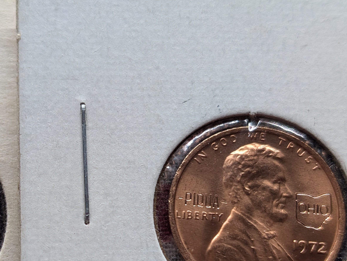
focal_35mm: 85
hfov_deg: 22.7
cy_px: 200
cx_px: 69
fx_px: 853
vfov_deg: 17.3
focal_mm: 6.9
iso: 29
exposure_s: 1/57
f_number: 1.68
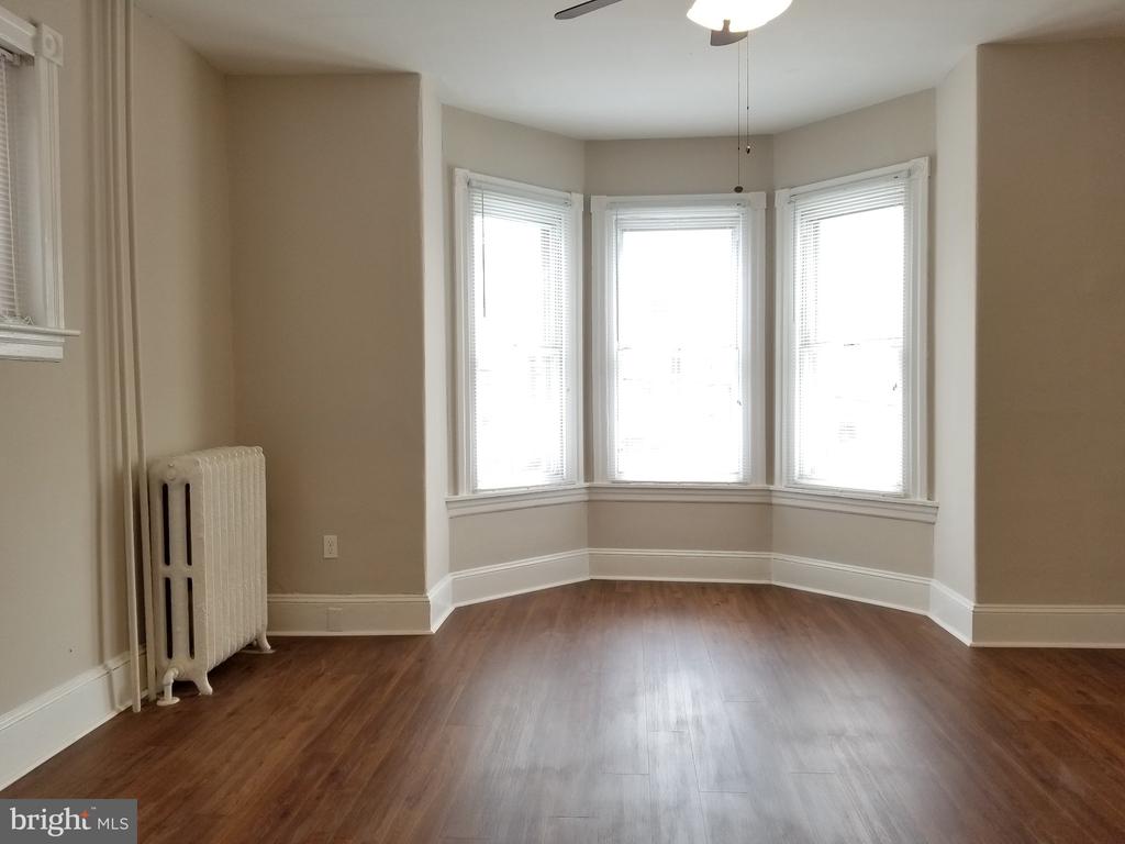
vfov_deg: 53.1
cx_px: 562
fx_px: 845
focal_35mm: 26
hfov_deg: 67.3
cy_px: 422
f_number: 1.7
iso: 80
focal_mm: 4.3
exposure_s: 1/120
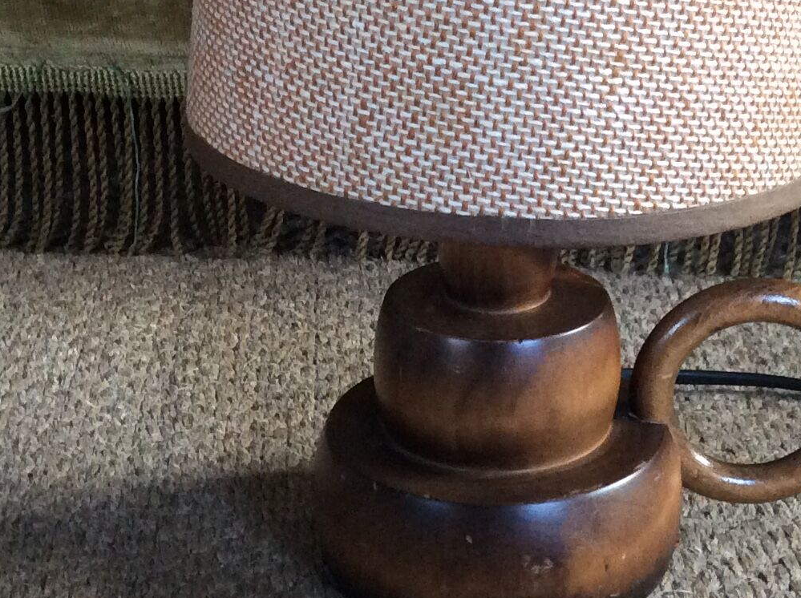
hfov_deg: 23.6
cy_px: 217
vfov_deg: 17.7
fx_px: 1918
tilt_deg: -20.8
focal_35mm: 83
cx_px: 473
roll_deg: +1.4
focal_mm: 3.3
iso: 200
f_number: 2.4
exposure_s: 1/25
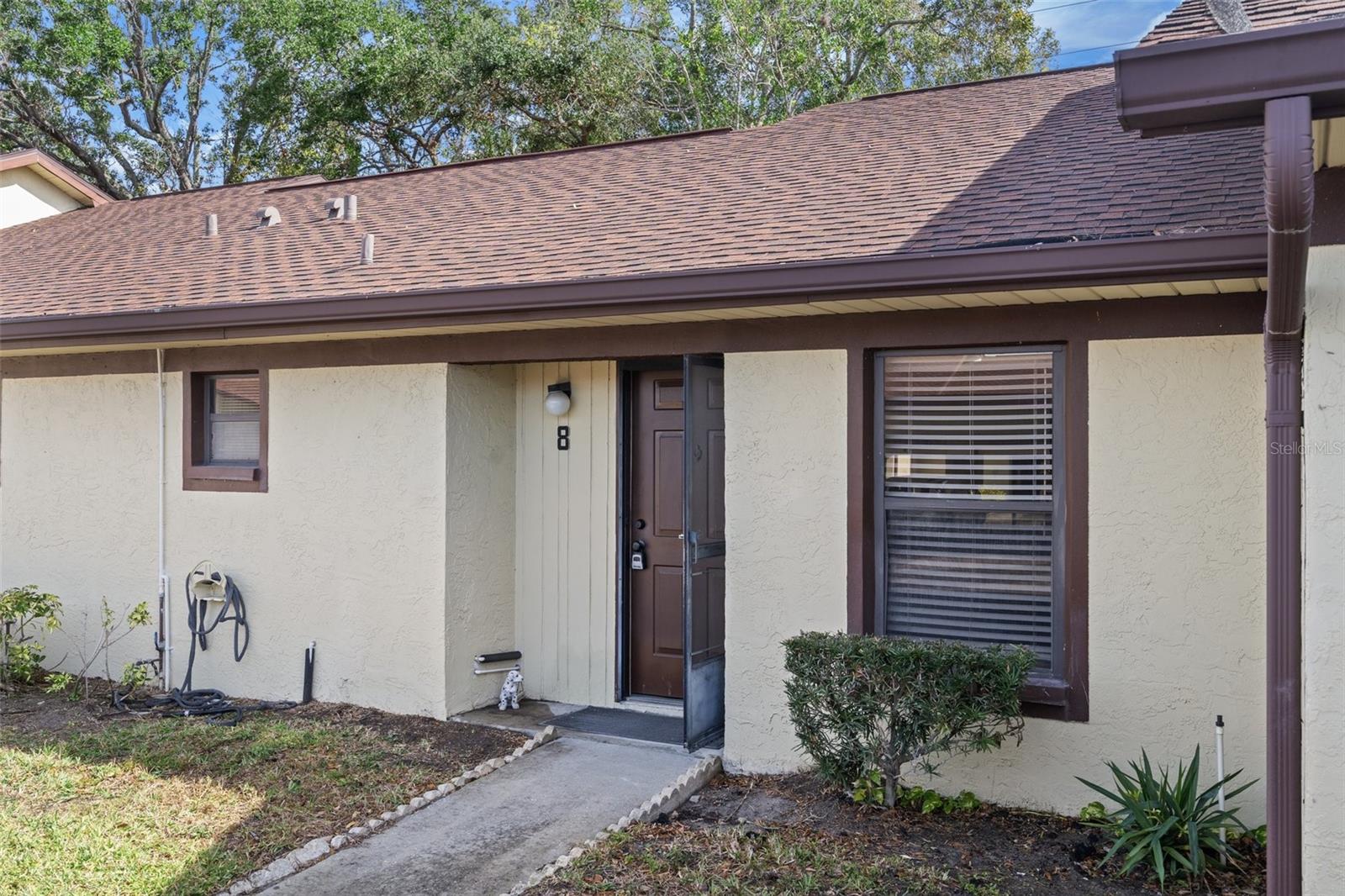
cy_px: 448
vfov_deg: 42.3
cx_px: 672
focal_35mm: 31
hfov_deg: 60.3
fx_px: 1158
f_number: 8
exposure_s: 1/40
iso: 320
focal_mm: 31
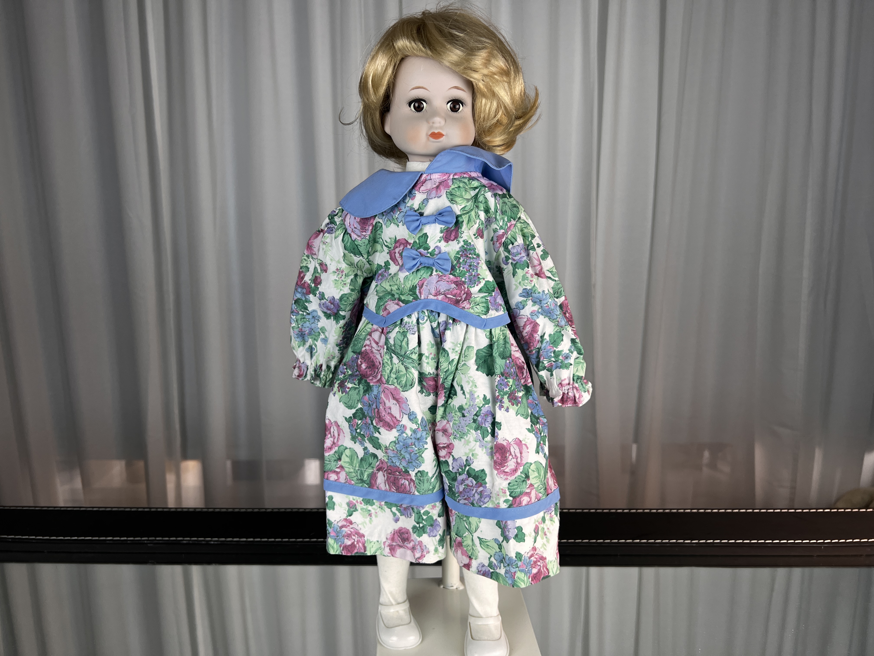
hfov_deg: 67.3
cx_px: 437
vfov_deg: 53.1
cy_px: 328
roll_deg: +1.7
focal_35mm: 26
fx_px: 656
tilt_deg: -10.1
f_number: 1.5
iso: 50
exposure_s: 1/306
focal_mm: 5.7
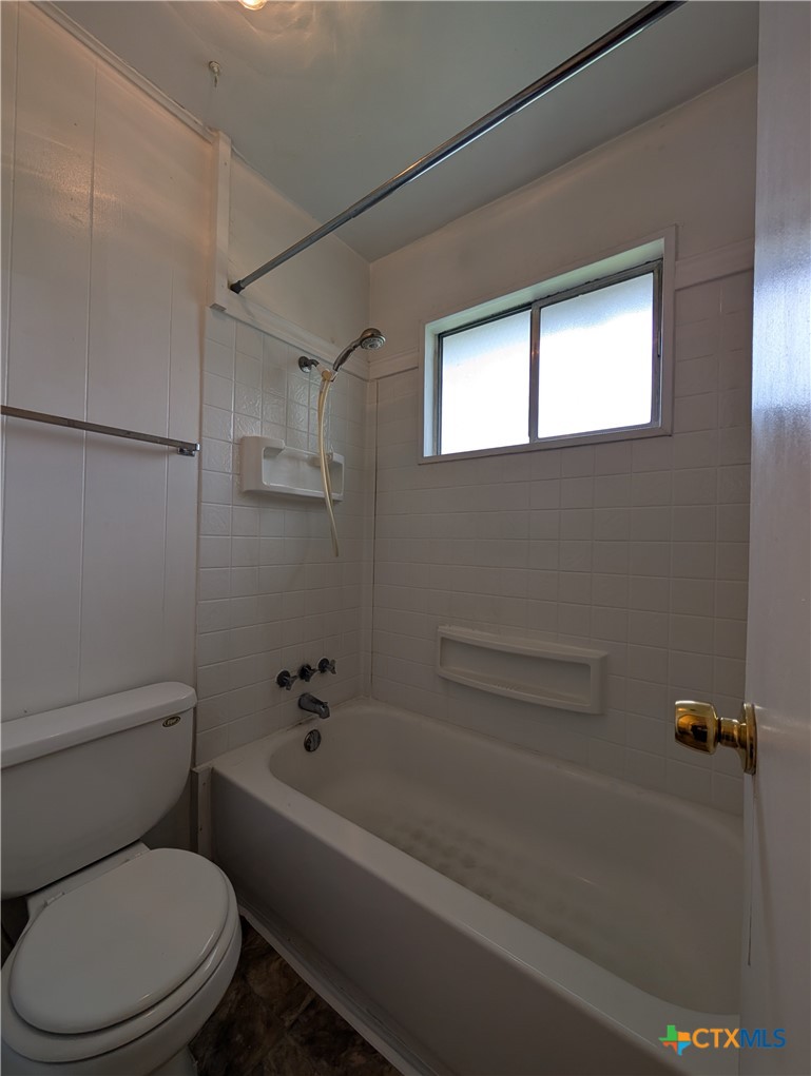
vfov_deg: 110.4
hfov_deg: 94.7
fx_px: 374
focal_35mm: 12
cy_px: 538
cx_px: 406
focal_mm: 2.02
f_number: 1.7
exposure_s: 1/164
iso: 46
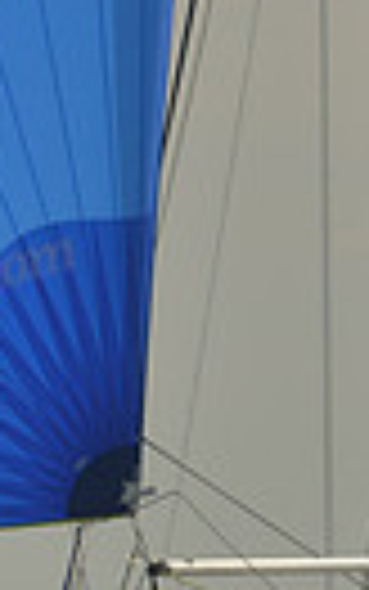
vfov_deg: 1.5
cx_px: 310
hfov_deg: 0.9
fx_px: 22534
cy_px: 489
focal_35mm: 1402
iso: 320
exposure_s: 1/1250
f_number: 8
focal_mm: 310
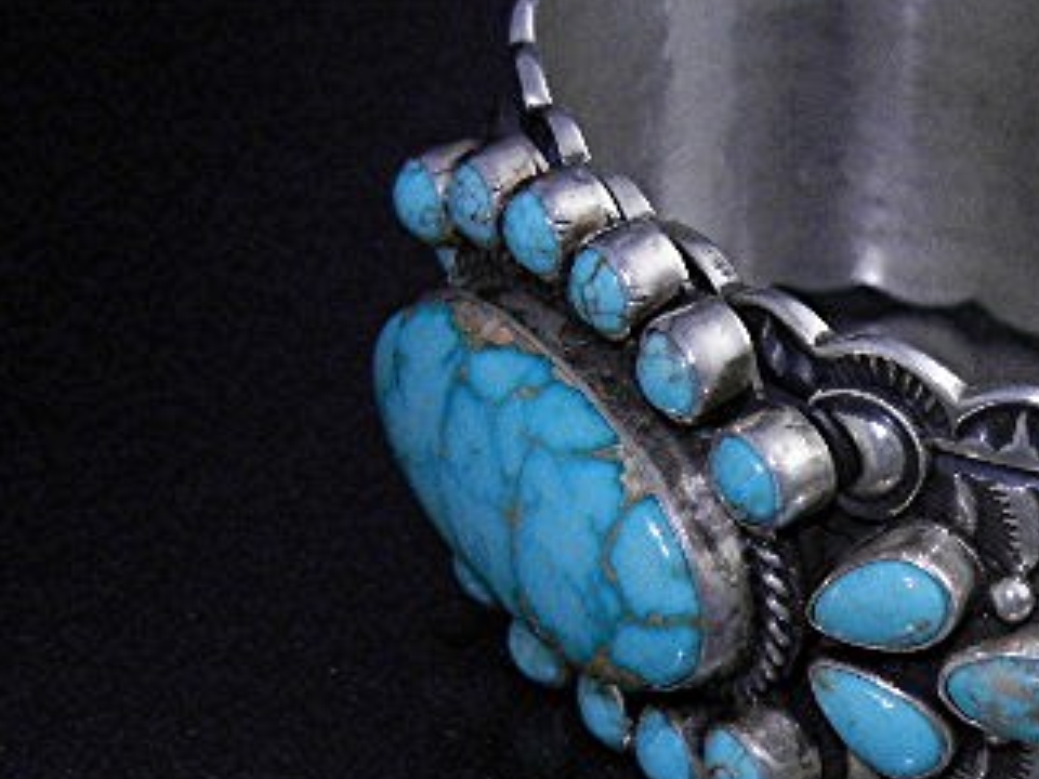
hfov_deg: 18.5
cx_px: 981
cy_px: 458
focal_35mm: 104
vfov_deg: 14.2
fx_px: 3122
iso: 800
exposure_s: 1/30
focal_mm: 9.3
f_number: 7.8
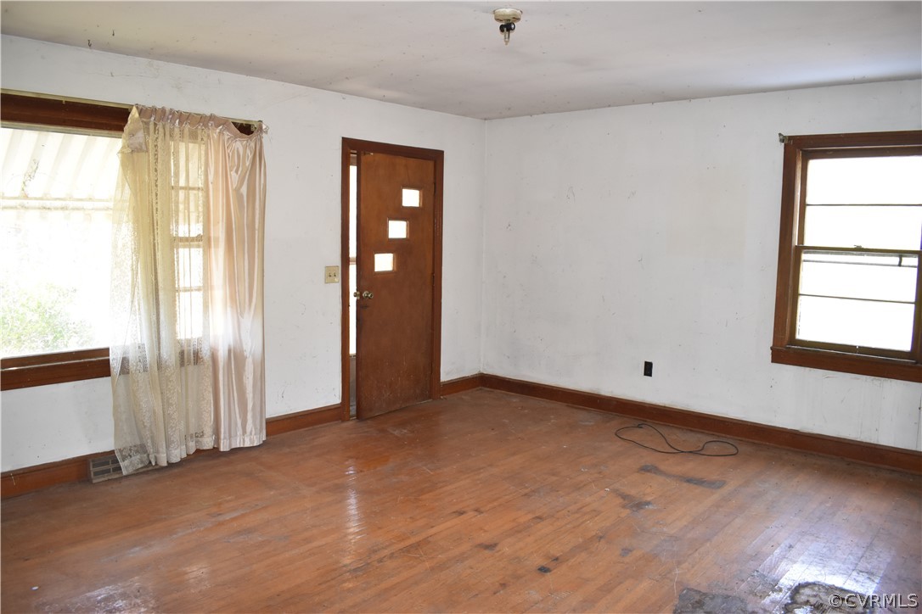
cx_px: 461
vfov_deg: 47.9
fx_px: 691
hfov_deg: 67.4
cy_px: 307
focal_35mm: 27
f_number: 4.5
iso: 1000
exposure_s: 1/60
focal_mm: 18
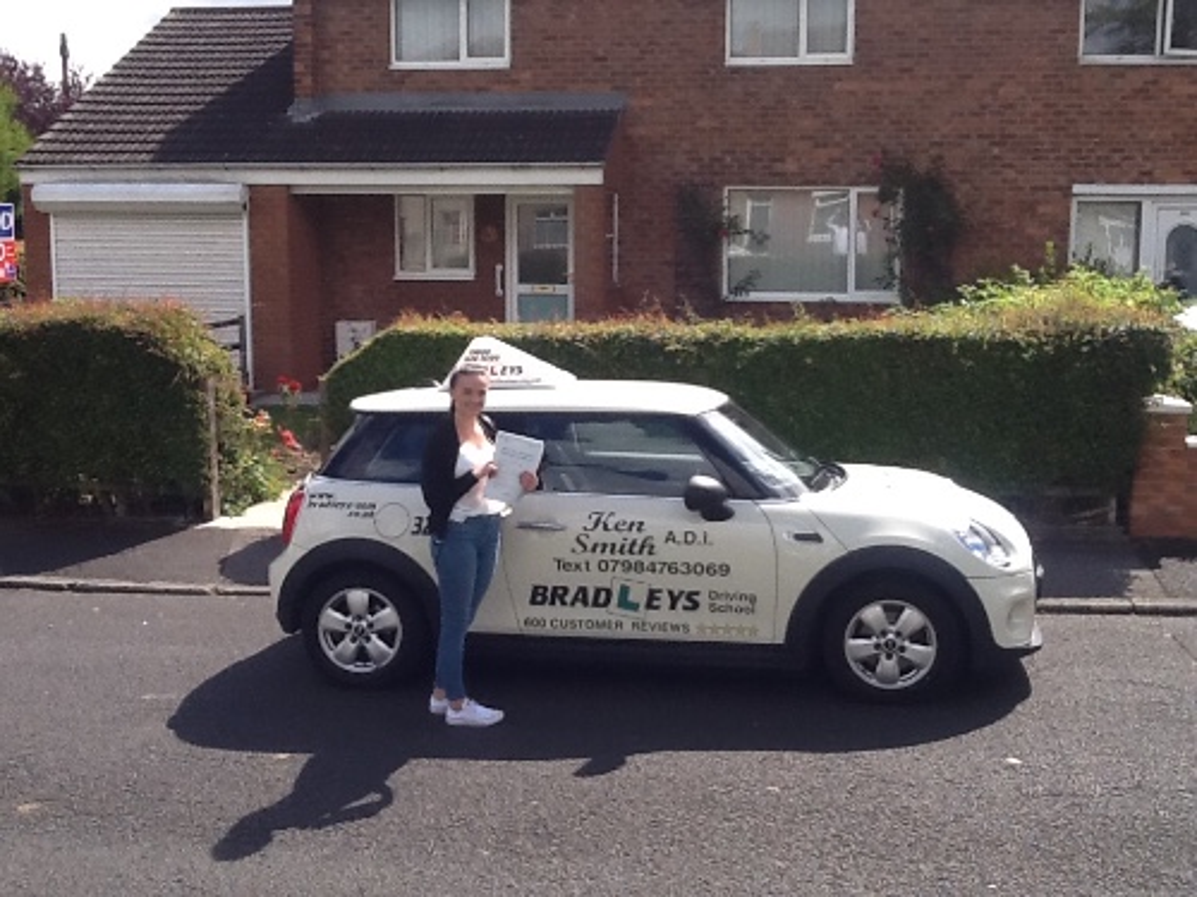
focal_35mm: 44
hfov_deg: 42.9
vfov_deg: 32.9
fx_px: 1521
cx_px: 598
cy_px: 448
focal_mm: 2.03
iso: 40
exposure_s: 1/787
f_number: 2.4
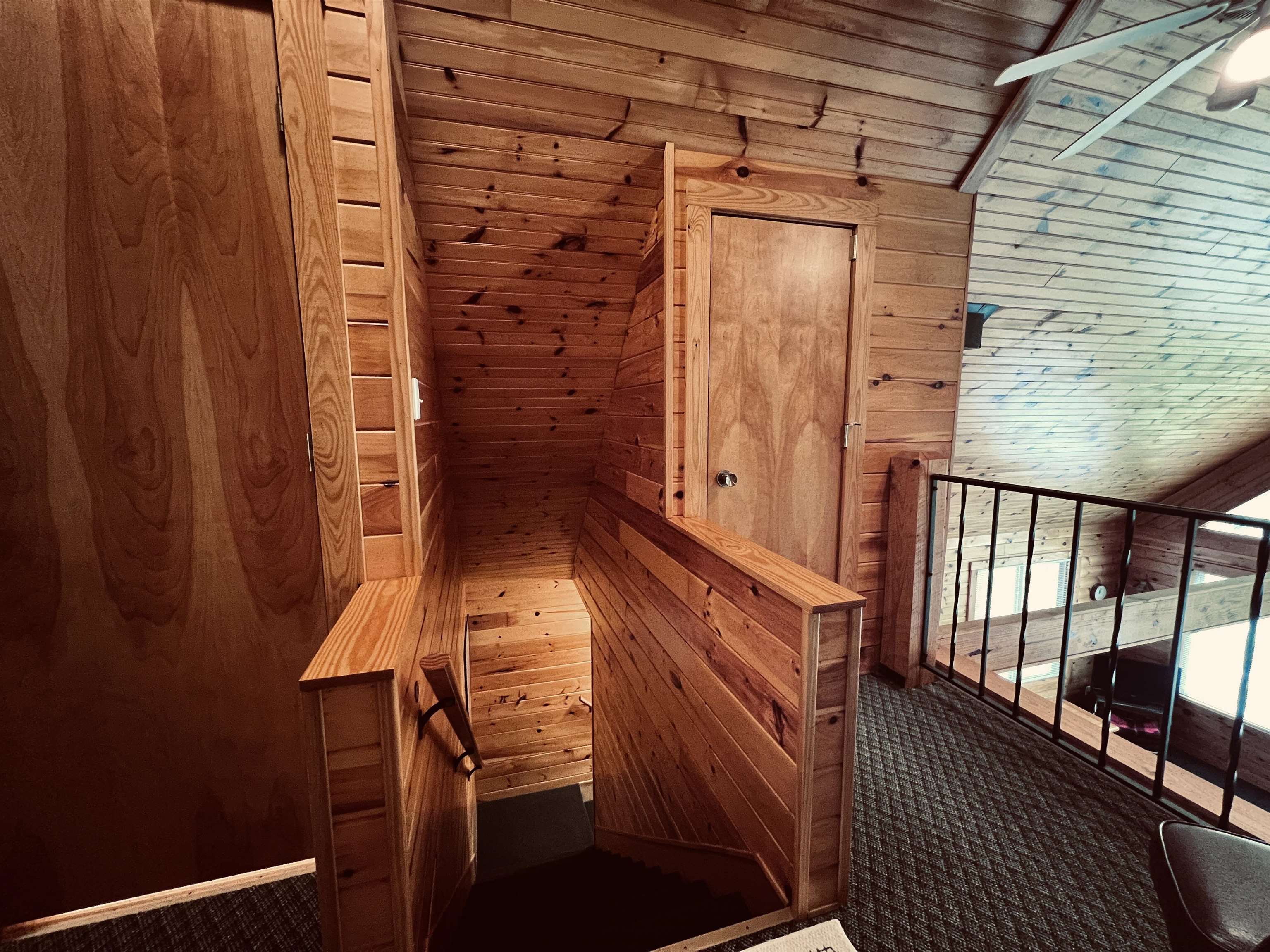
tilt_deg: -7.3
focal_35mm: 13
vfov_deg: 89.9
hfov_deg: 106.2
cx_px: 635
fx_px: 477
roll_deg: +0.9
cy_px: 476
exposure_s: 1/17
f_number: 1.8
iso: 400
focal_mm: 1.57
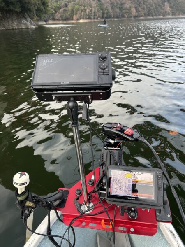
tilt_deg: -28.3
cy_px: 124
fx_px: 185
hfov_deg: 53.1
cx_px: 92
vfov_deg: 67.3
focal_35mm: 26
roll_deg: +3.0
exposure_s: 1/361
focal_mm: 5.7
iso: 50
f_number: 1.5
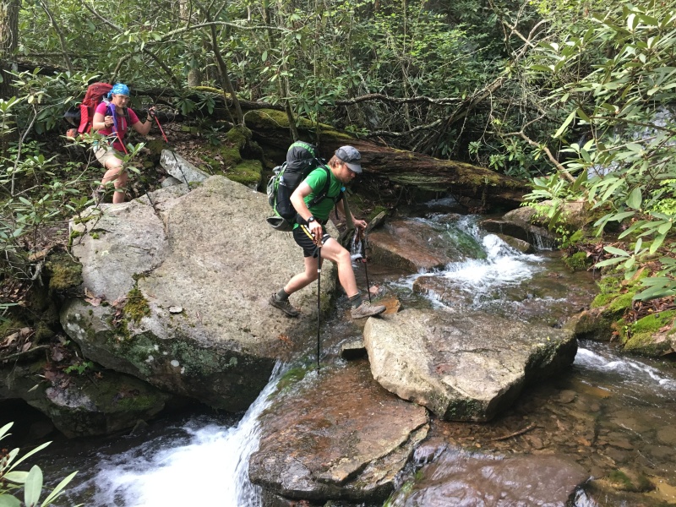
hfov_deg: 61.7
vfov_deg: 48.2
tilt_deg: -9.8
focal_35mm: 29
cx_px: 338
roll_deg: +1.9
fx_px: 566
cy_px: 254
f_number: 2.2
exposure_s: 1/30
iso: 40
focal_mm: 4.15
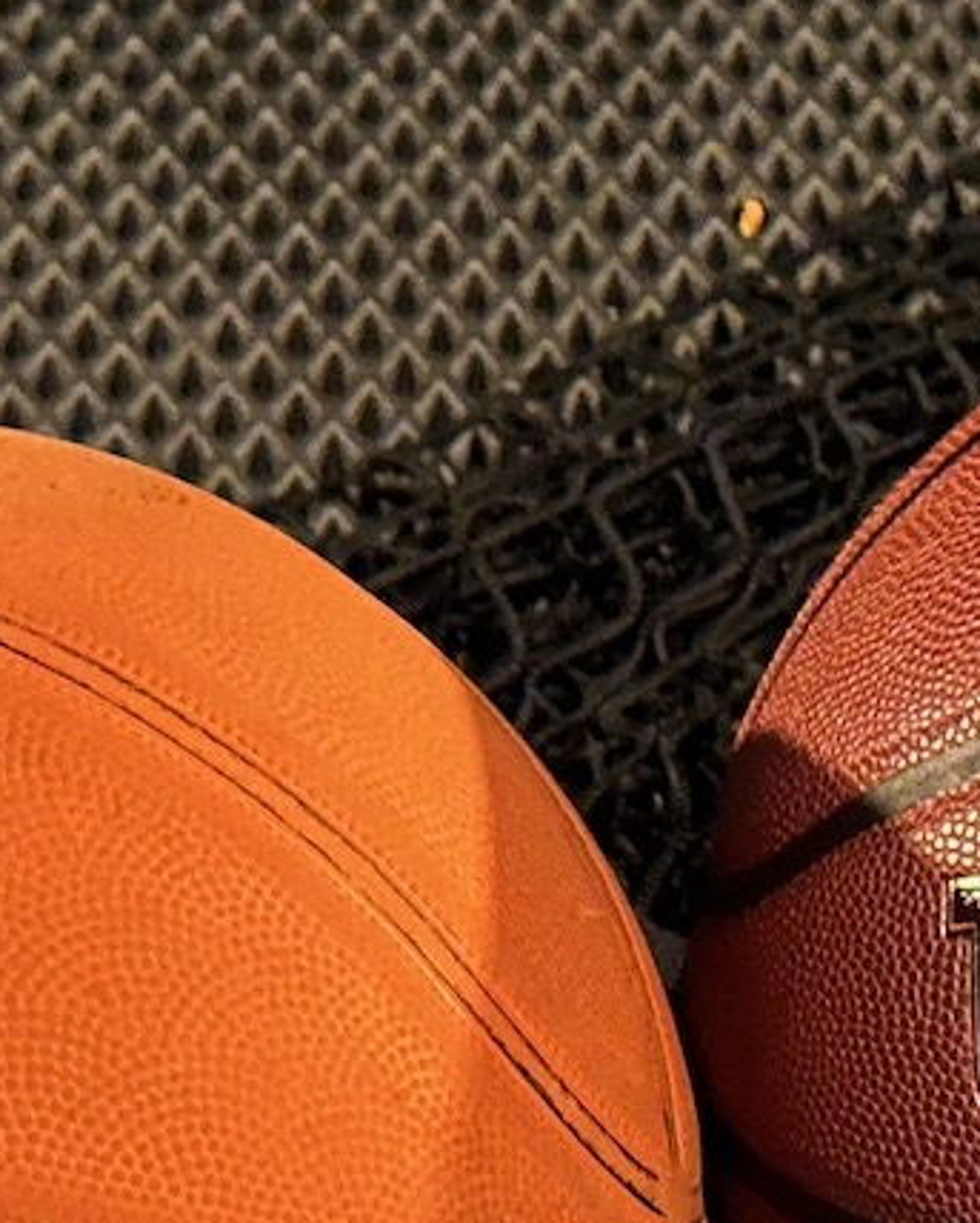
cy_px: 1152
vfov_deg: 13.6
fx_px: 5070
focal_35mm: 140
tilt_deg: -52.2
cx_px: 649
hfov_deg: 11.0
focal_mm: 6.9
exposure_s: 1/2
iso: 640
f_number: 1.8
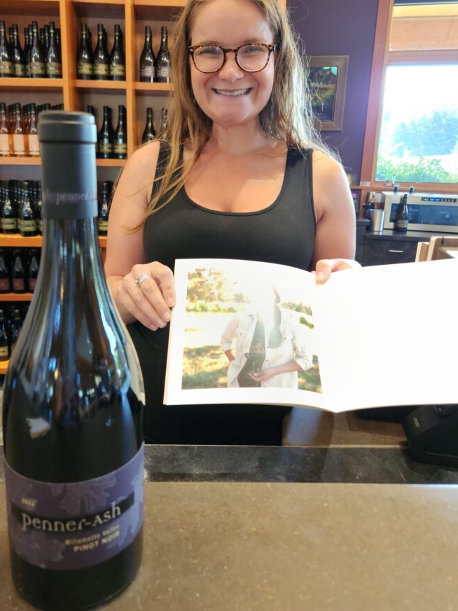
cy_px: 261
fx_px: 476
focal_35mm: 27
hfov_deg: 51.2
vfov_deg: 65.0
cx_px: 194
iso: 200
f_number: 1.8
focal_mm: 5.4
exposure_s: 1/40
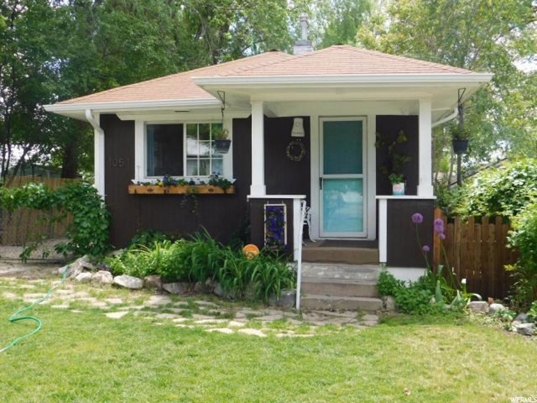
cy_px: 202
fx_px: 621
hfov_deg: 46.8
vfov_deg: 36.0
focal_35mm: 40
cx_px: 268
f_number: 3.6
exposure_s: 1/250
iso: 125
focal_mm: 7.1
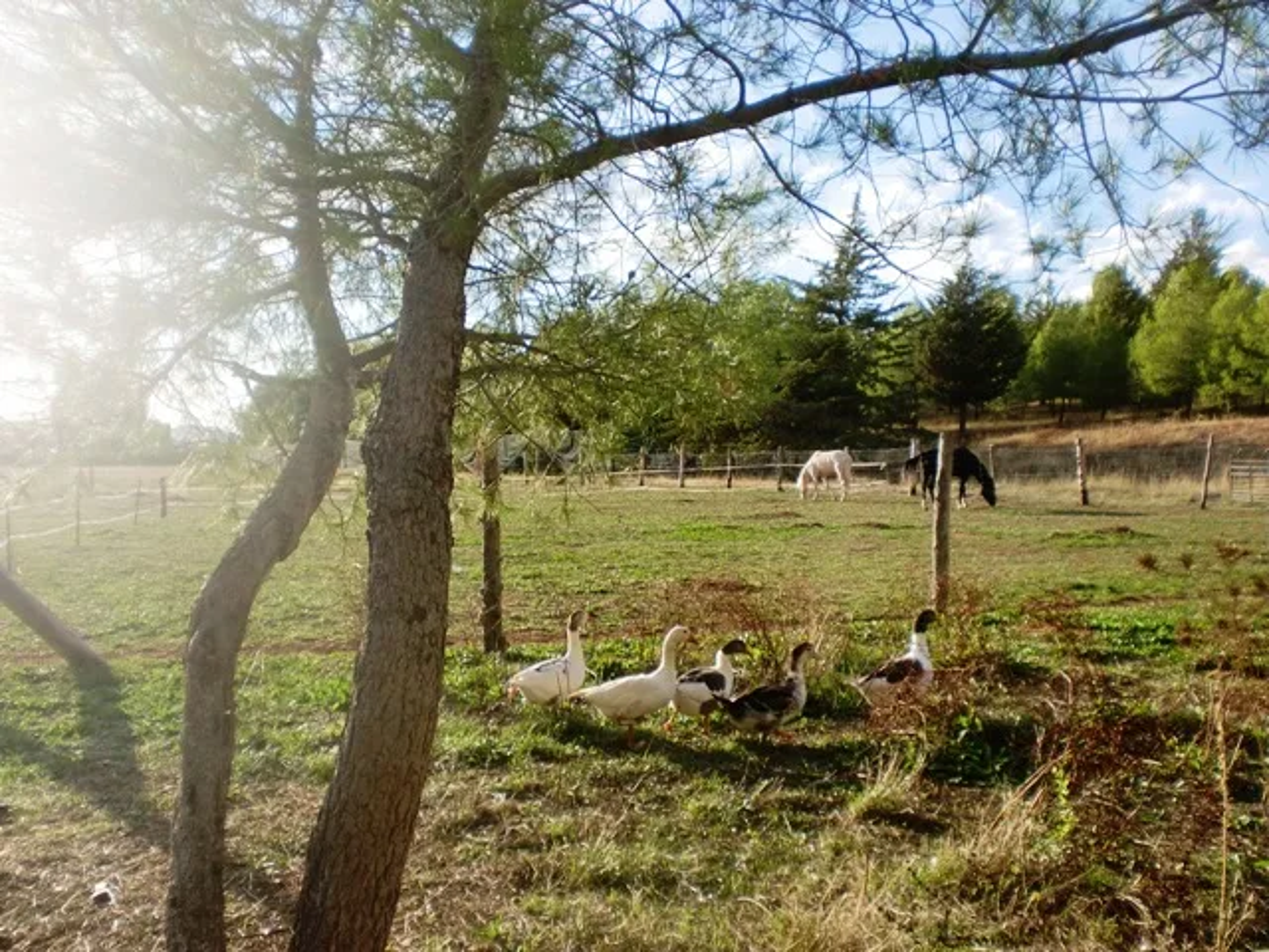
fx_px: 1283
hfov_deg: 52.6
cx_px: 634
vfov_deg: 40.7
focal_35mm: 35
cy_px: 476
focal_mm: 6.3
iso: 64
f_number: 3.1
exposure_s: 1/500
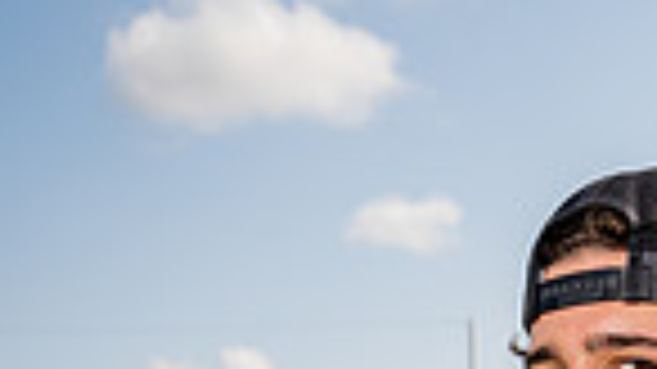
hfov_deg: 20.3
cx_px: 608
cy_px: 922
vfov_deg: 10.1
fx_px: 1794
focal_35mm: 103
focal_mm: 32
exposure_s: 1/250
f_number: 5.6
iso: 100
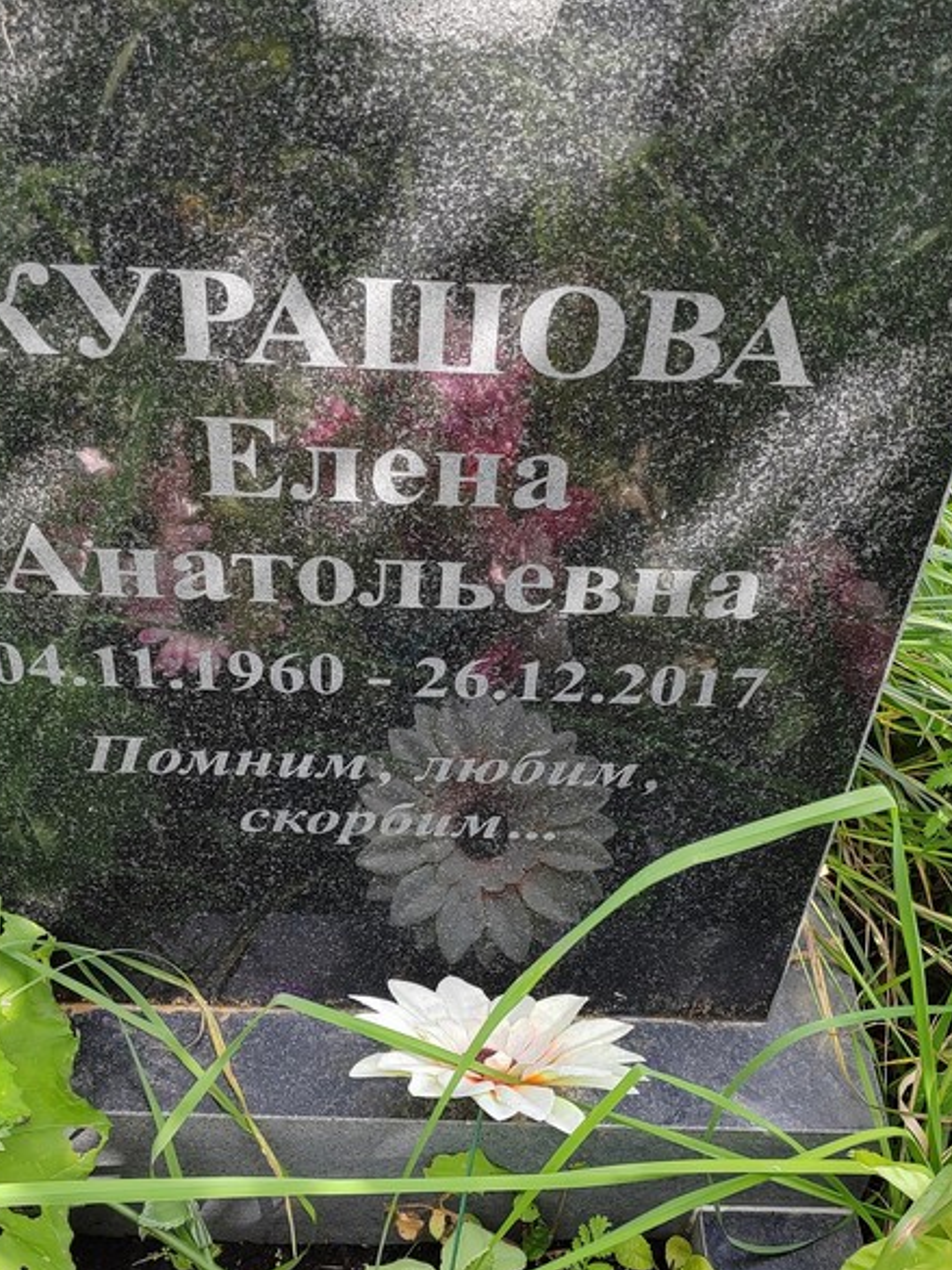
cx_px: 453
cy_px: 649
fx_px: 1503
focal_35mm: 41
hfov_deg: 35.1
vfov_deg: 45.8
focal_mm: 5.52
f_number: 1.9
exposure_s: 1/300
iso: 100
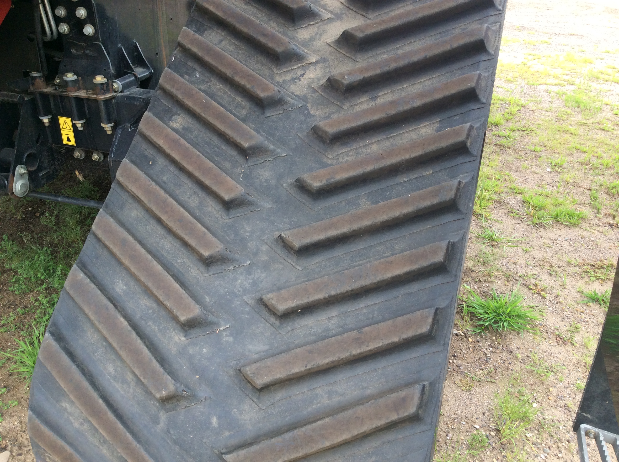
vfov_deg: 44.1
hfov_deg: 56.9
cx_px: 310
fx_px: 571
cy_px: 231
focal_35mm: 32
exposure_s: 1/120
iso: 40
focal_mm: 3.3
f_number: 2.4
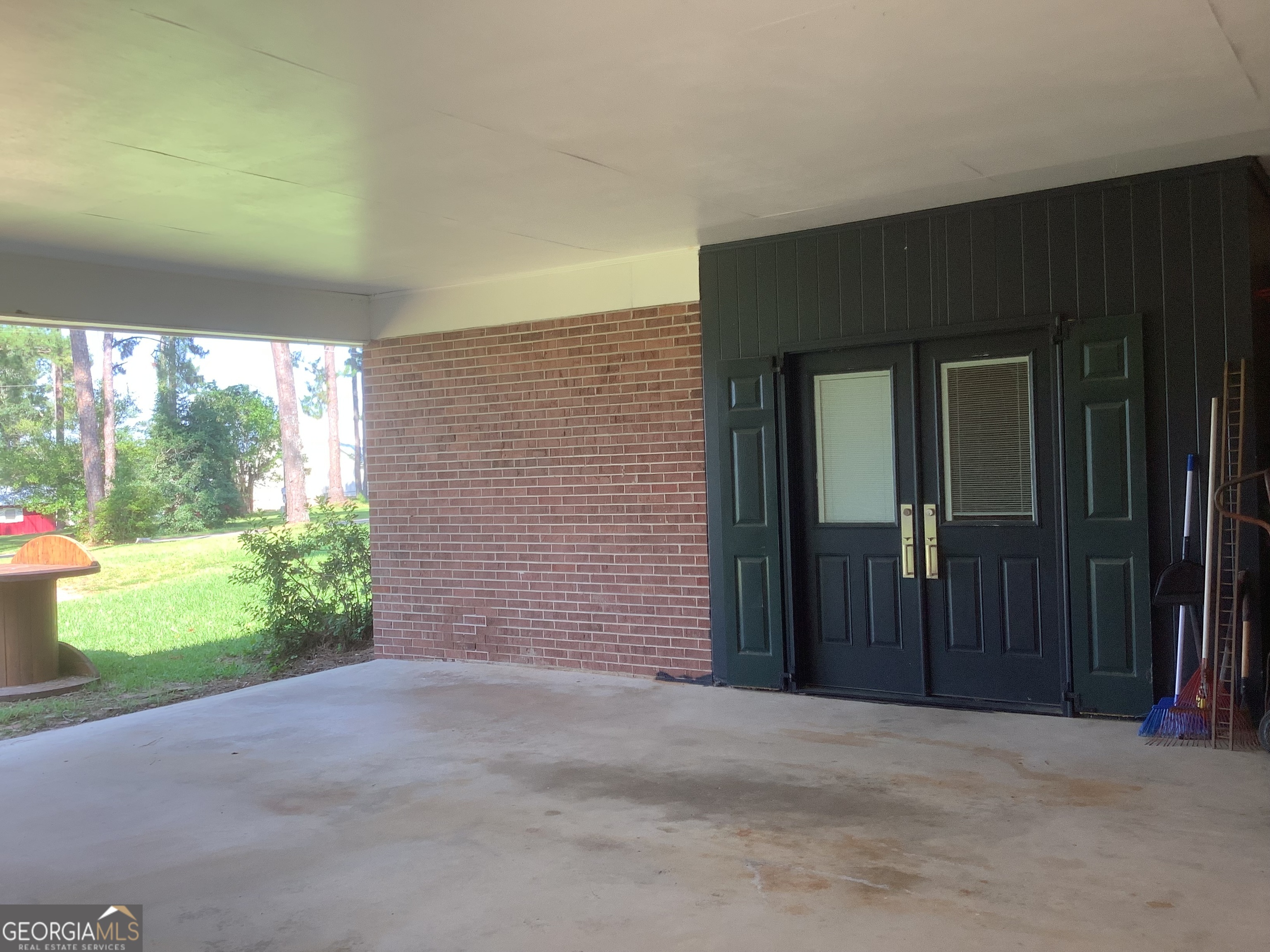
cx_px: 635
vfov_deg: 45.4
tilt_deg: -2.1
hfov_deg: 58.4
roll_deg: +2.2
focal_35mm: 31
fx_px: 1137
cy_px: 476
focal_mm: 3.3
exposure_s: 1/100
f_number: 2.4
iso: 50
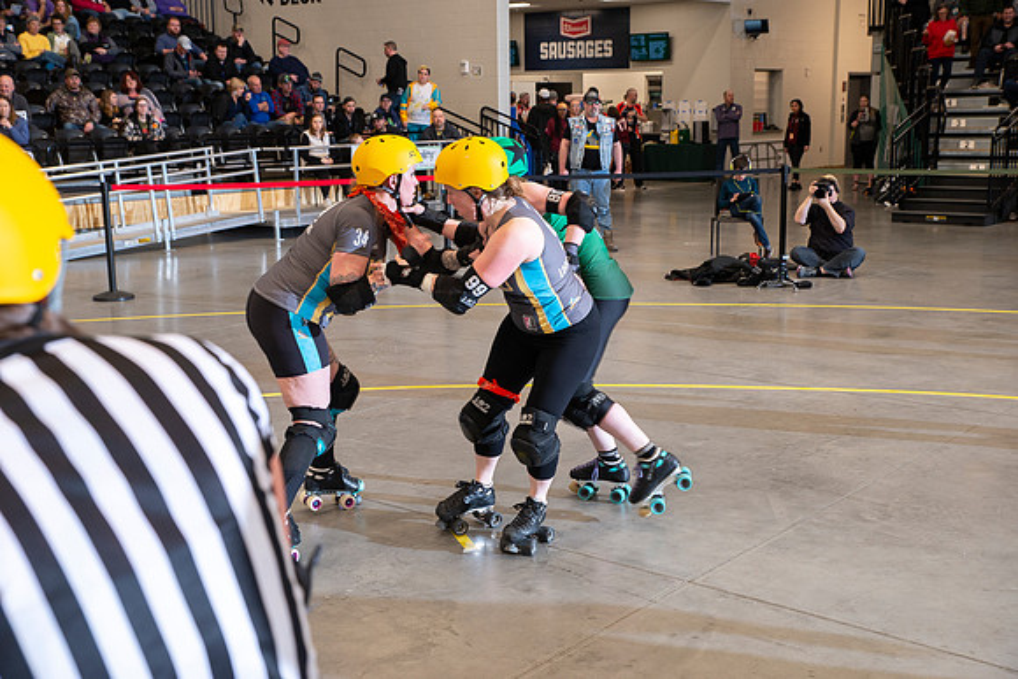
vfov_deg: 29.3
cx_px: 509
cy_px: 340
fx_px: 1301
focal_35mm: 46
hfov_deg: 42.7
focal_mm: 46
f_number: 5.6
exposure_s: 1/160
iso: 640
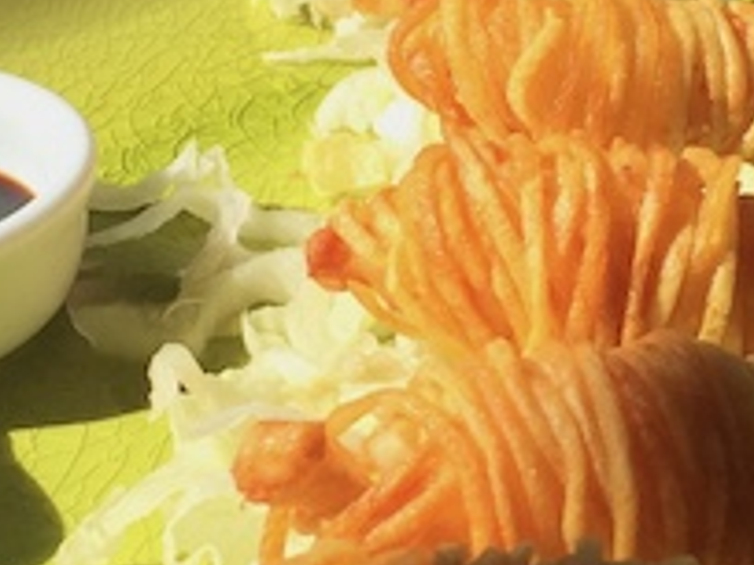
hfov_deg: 17.2
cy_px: 185
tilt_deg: -22.6
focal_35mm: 114
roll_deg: +2.5
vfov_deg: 13.0
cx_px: 525
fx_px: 2483
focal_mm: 4.15
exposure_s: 1/2198
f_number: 2.2
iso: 32
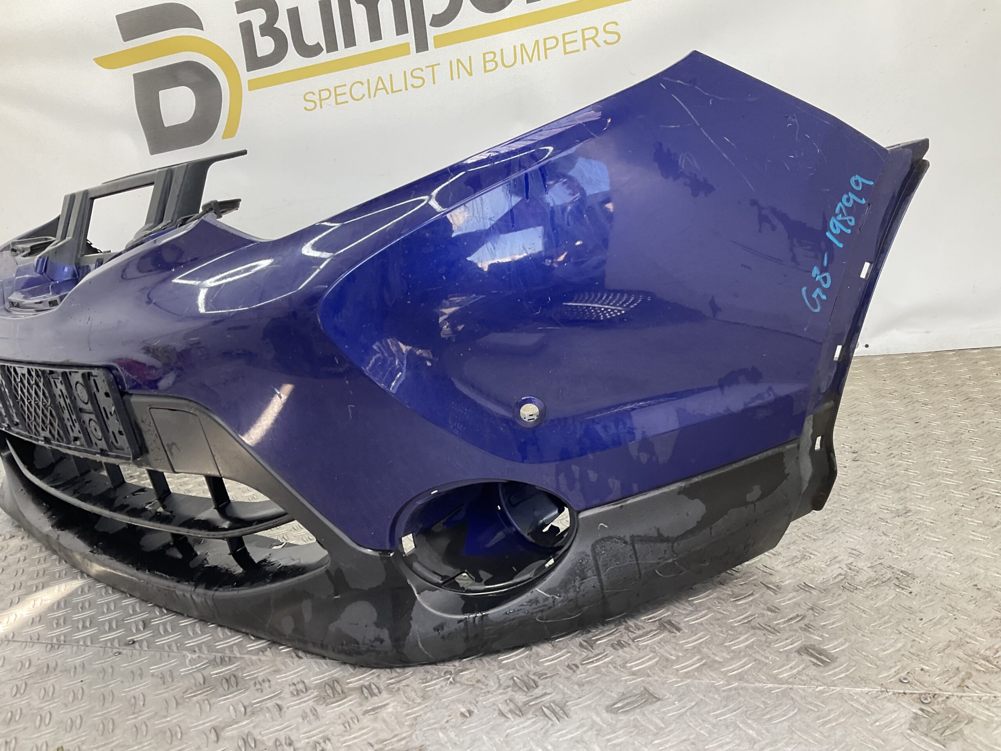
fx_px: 839
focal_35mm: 29
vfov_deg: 48.2
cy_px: 376
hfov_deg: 61.7
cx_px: 500
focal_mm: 3
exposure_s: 1/100
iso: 32
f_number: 1.8
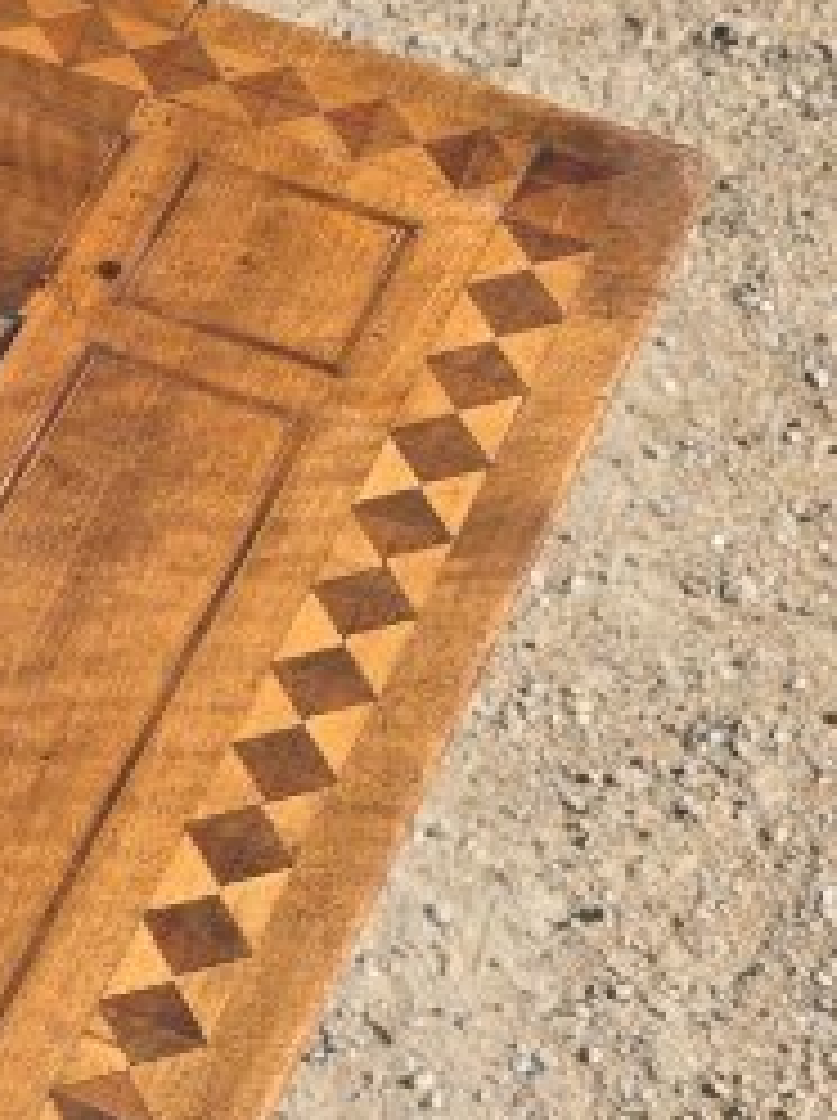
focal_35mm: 111
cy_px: 1210
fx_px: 3588
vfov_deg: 17.2
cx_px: -1080
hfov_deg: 11.4
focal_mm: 6.3
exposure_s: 1/3972
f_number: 1.7
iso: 80
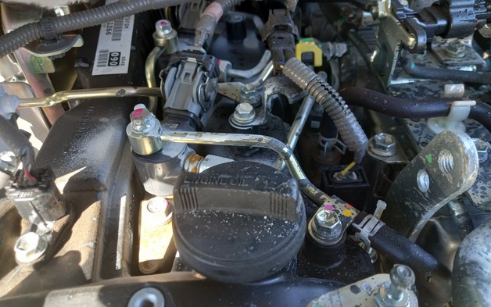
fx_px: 361
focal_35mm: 27
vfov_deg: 46.0
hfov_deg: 68.4
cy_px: 137
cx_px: 249
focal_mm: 4.6
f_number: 2
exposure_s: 1/60
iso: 80
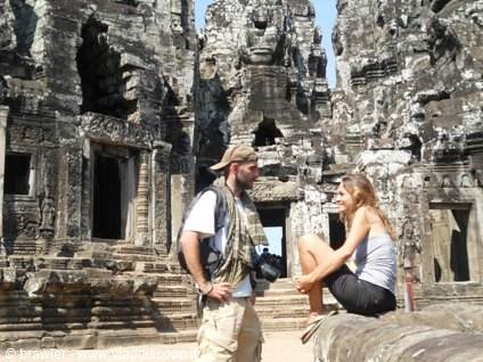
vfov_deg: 31.5
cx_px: 242
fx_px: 642
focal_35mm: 46
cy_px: 181
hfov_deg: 41.2
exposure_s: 1/320
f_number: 4.3
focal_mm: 8.2
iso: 80
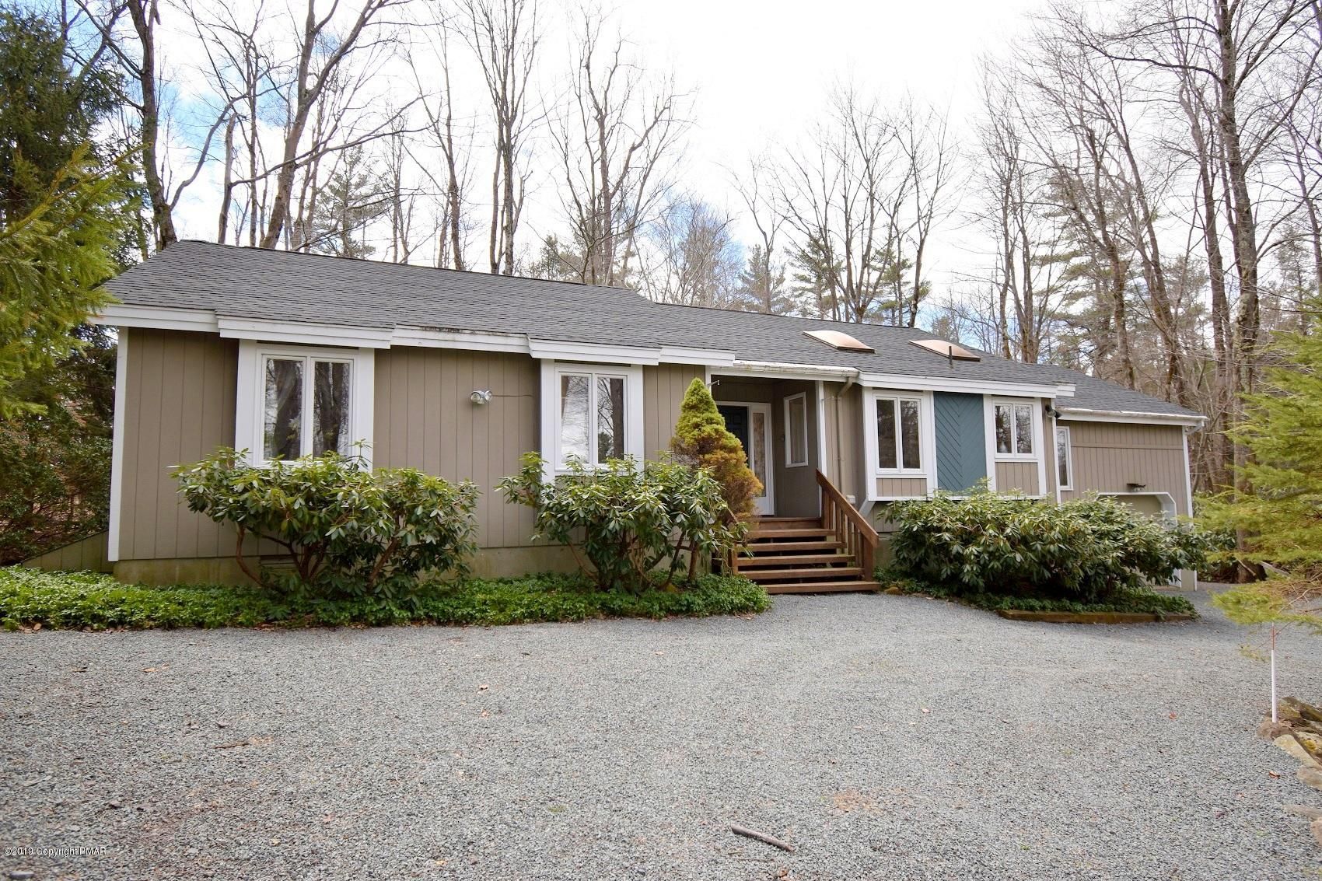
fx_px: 716
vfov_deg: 63.2
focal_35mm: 20
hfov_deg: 85.4
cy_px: 440
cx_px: 661
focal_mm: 13
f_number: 4.8
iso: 100
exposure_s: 1/200
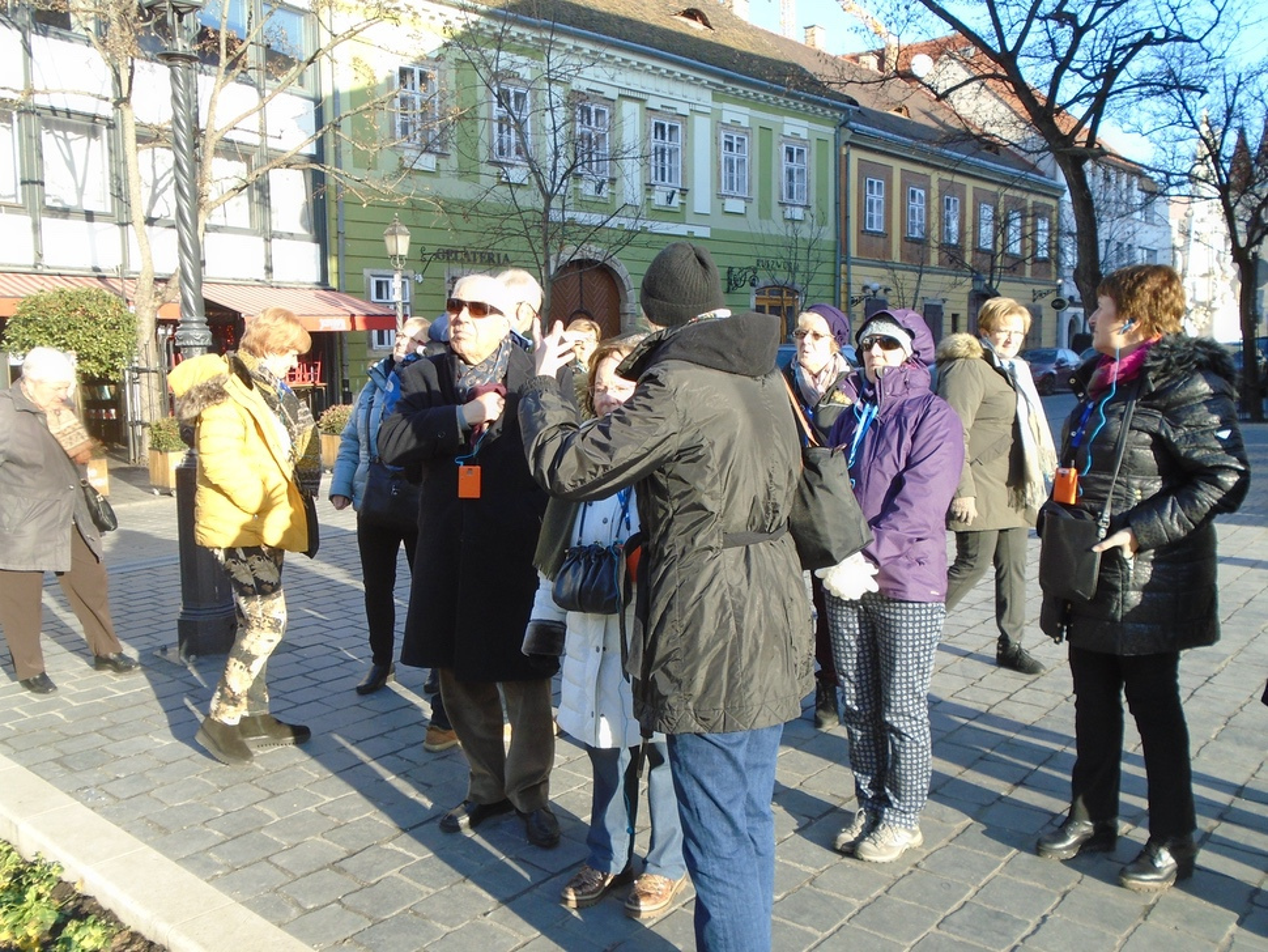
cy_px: 476
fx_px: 1136
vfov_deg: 45.5
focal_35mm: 31
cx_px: 634
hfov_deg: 58.3
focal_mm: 5.5
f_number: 3.5
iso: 100
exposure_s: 1/250
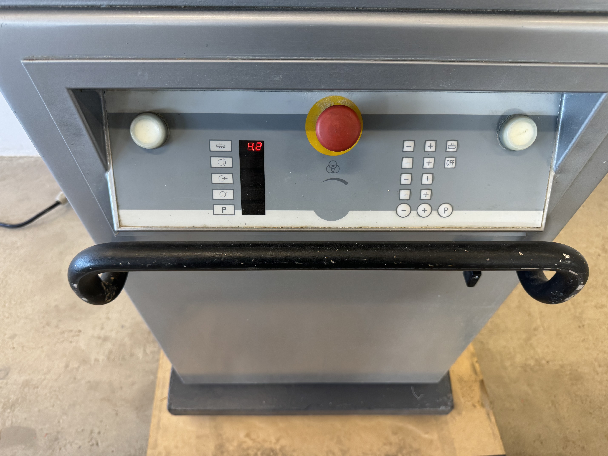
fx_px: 422
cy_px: 228
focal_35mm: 24
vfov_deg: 56.8
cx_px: 304
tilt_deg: -52.4
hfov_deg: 71.6
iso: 160
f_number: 1.78
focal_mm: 6.76
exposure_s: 1/100
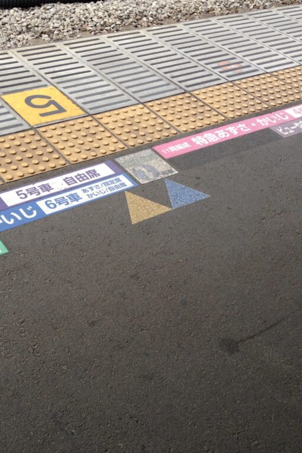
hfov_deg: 27.1
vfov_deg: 40.4
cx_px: 75
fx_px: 617
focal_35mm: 49
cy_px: 227
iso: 64
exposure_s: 1/269
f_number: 2.4
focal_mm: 4.28
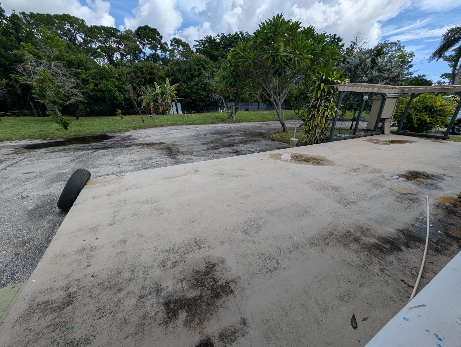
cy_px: 174
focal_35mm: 12
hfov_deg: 110.5
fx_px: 160
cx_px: 230
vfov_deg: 94.6
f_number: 1.7
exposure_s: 1/2786
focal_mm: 2.02
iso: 38
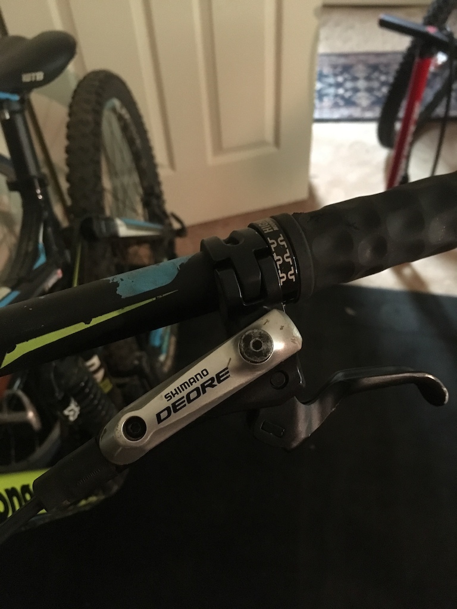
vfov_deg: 61.7
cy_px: 304
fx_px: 510
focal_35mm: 29
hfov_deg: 48.2
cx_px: 228
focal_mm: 4.15
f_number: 2.2
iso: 400
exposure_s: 1/15
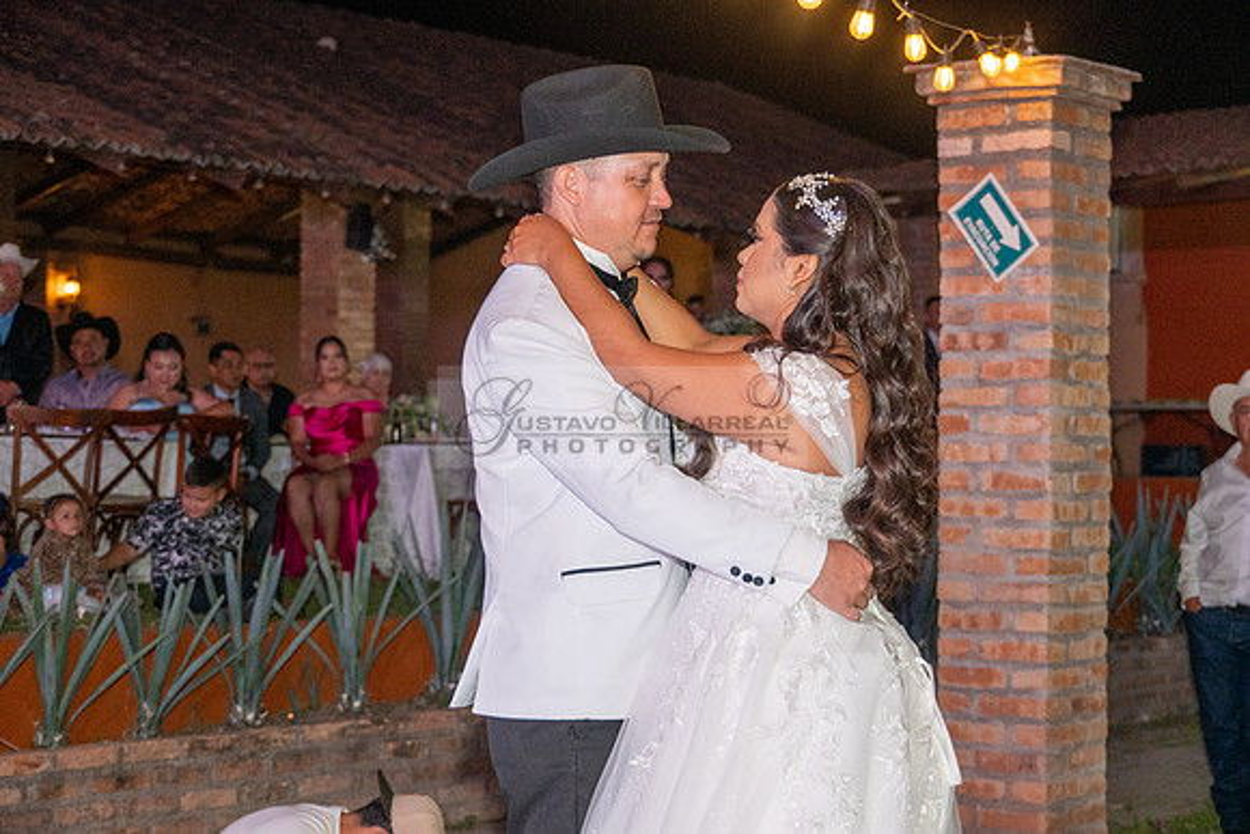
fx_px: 2744
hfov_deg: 25.7
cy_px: 417
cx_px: 625
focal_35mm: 79
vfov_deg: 17.3
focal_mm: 79
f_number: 6
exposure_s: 1/160
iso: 2000
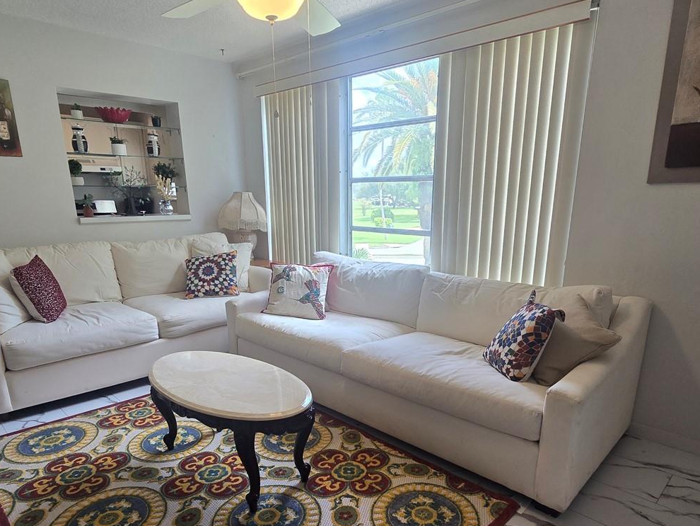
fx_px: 425
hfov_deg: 79.0
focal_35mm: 21
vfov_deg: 62.5
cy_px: 332
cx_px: 354
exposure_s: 1/60
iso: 64
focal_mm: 2.2
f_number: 2.2
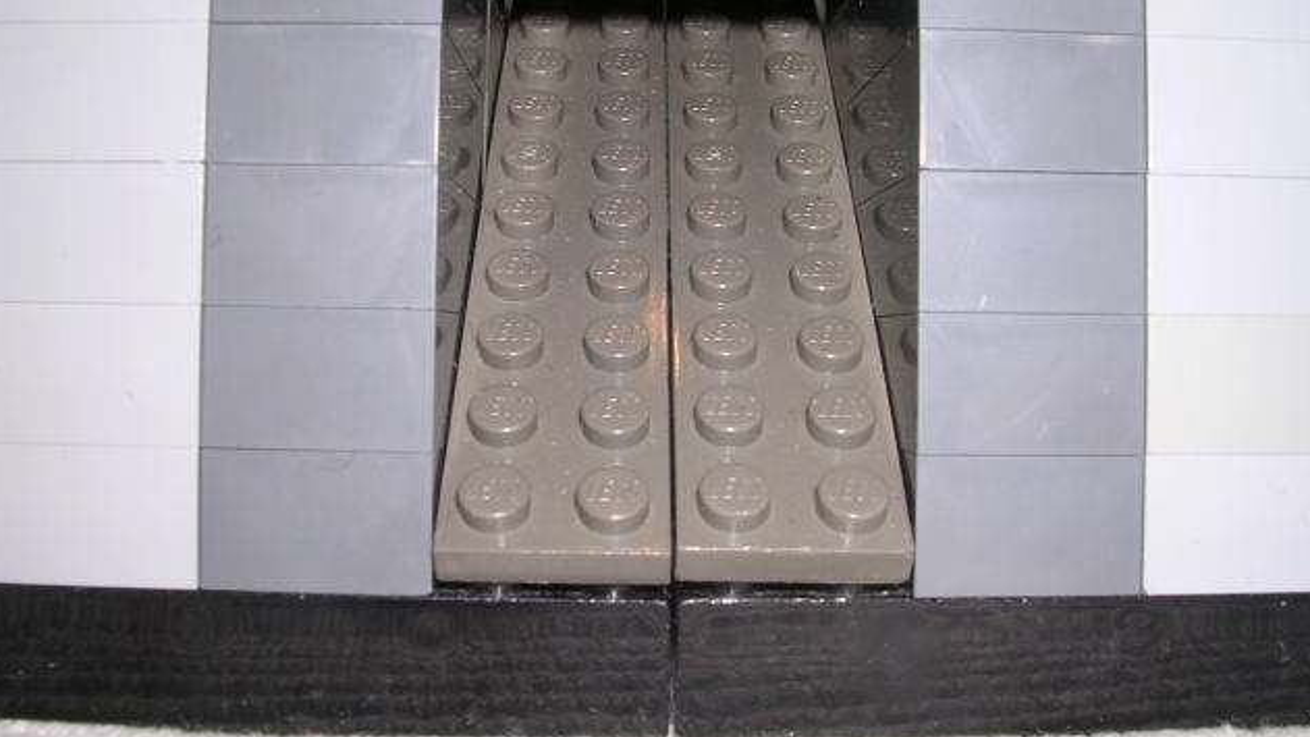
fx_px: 1459
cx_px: 652
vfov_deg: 28.3
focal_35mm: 42
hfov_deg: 48.4
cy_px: 328
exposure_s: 1/60.1
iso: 100
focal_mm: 5.8
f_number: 5.6
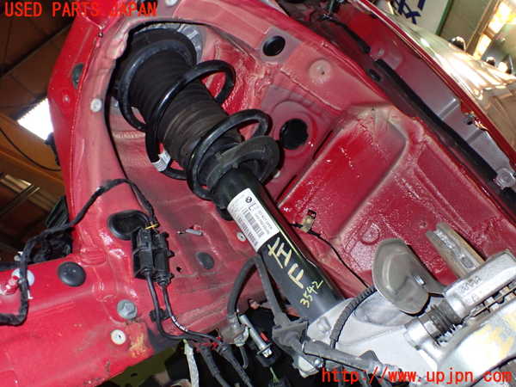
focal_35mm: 32
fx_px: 477
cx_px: 258
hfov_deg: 56.8
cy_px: 194
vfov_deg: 44.2
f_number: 7.1
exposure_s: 1/30
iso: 800
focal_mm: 5.79
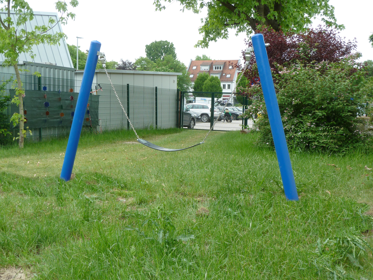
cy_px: 140
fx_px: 453
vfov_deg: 34.3
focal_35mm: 42
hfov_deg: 44.8
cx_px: 186
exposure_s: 1/100
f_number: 3.7
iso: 80
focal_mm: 6.9
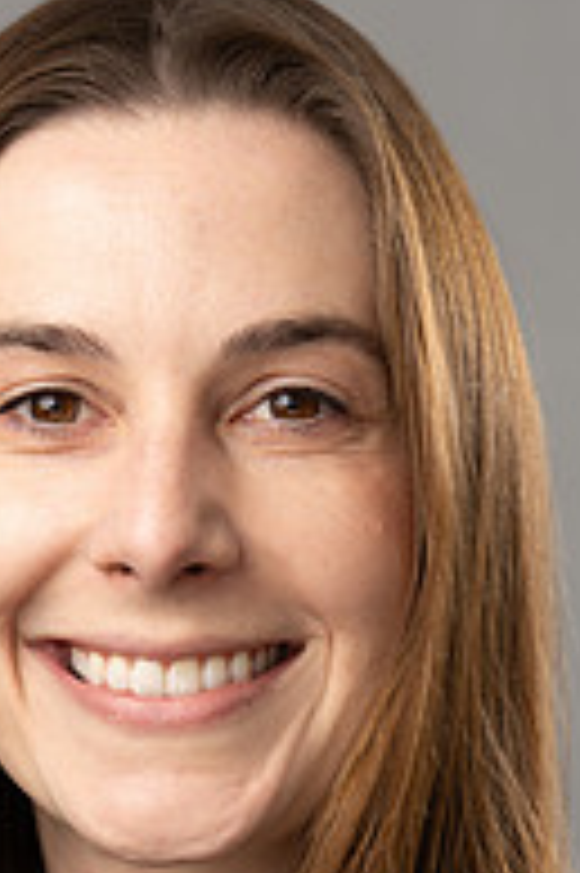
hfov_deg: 5.6
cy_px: 765
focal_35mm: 244
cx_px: 171
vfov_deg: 8.4
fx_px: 5907
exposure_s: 1/400
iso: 125
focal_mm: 105
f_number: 4
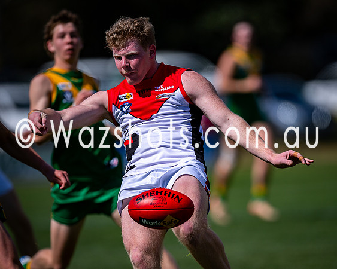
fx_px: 5956
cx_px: 198
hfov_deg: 3.2
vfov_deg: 2.6
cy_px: 142
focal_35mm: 597
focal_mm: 500
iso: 100
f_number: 4
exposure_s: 1/2000
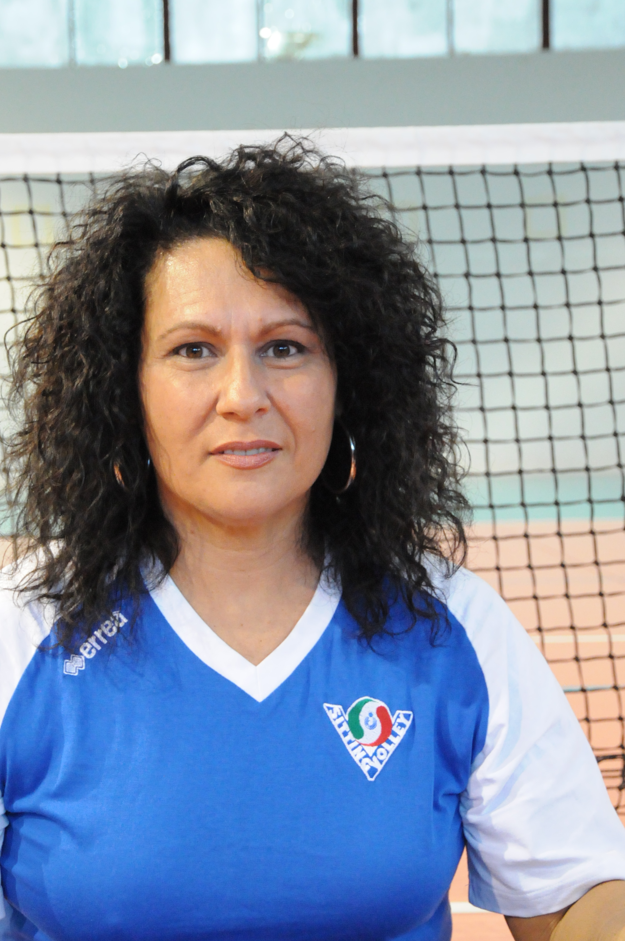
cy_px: 508
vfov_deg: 28.6
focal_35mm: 71
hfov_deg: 19.2
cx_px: 230
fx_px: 1845
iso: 3200
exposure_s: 1/100
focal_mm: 35
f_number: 5
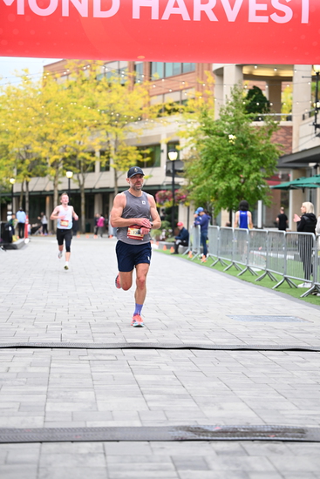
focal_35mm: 82
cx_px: 160
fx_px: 1093
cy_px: 240
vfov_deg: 24.8
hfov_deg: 16.7
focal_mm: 82
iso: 1600
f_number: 2.8
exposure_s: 1/1250
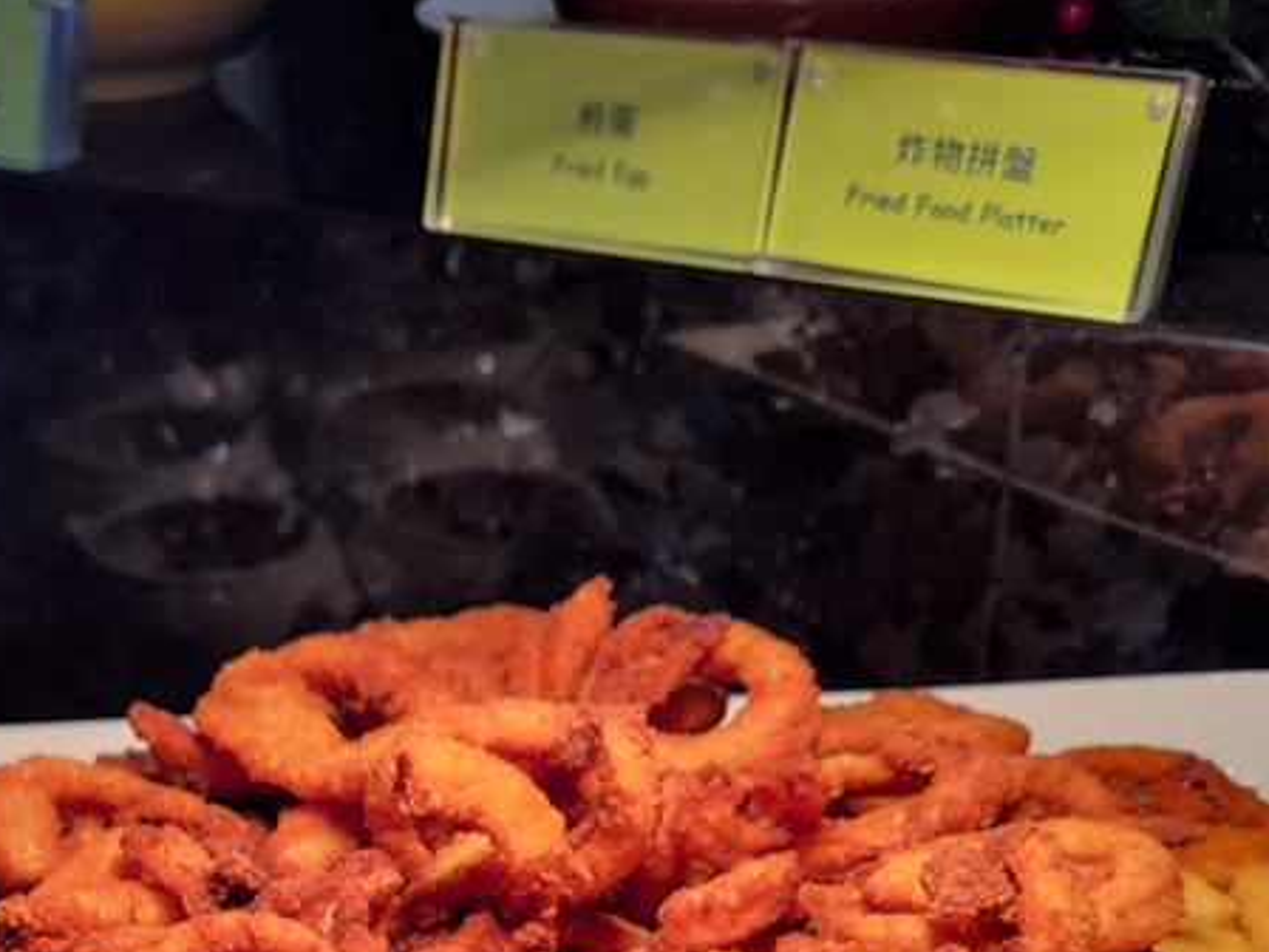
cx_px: 334
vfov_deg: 23.6
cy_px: 1051
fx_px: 2126
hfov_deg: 32.7
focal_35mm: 58
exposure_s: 1/302
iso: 40
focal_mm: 5.4
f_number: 1.8
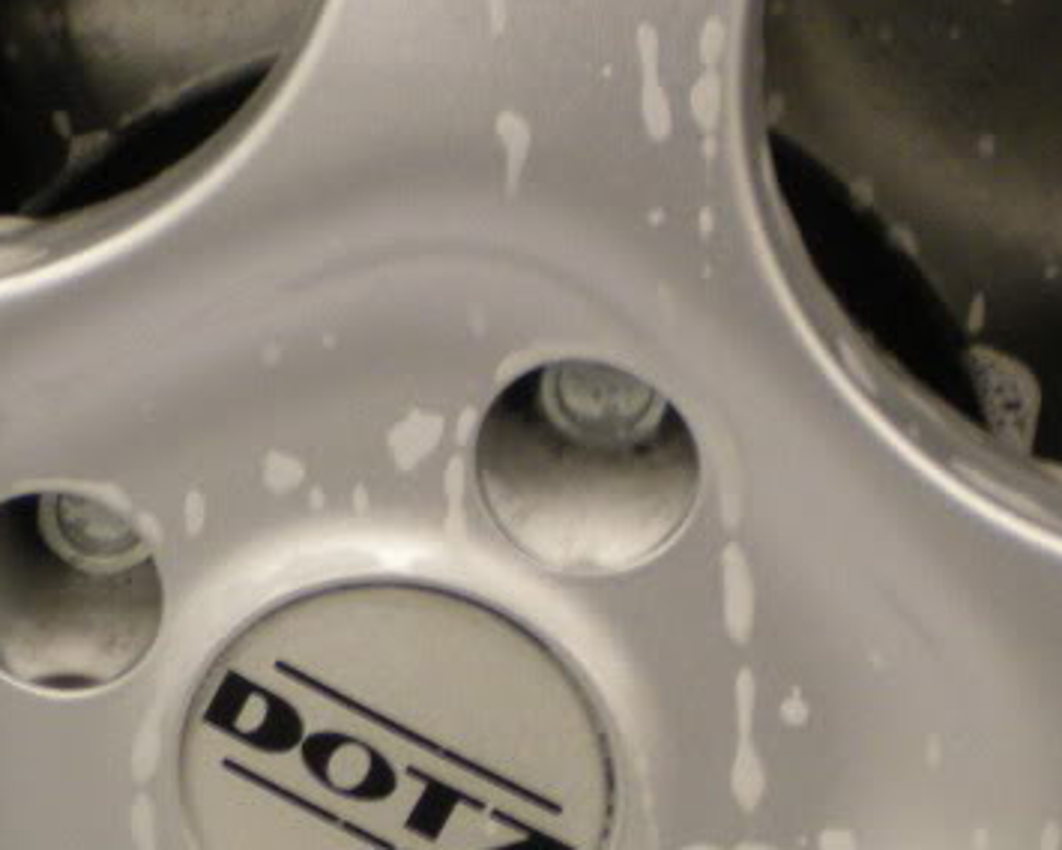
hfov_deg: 17.9
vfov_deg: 14.3
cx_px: 323
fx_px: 3363
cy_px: 661
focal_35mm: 107
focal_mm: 6.3
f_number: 3.1
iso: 211
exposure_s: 1/8
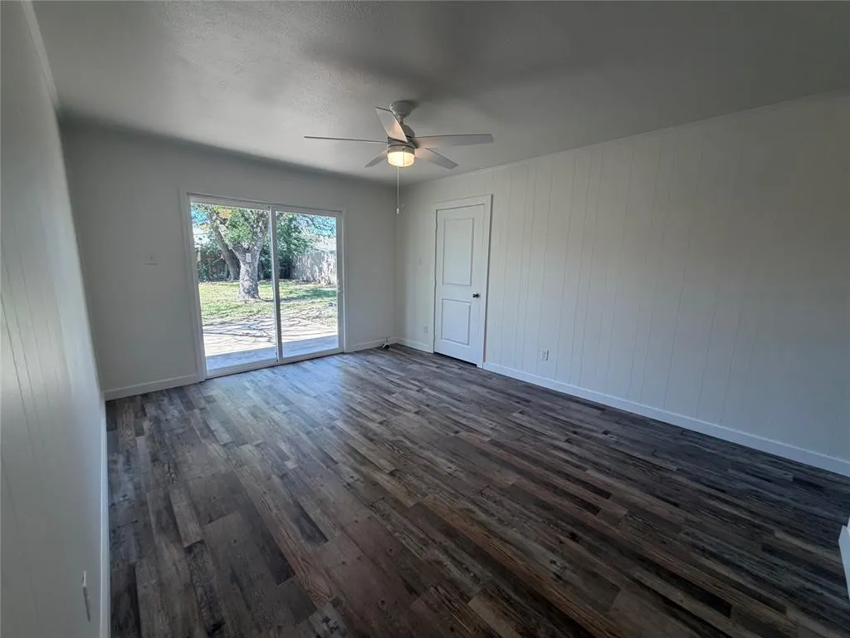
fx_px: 344
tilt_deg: -10.1
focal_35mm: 14
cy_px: 319
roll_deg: -1.4
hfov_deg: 102.1
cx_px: 425
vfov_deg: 85.7
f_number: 2.2
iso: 100
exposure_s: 1/120
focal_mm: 2.22
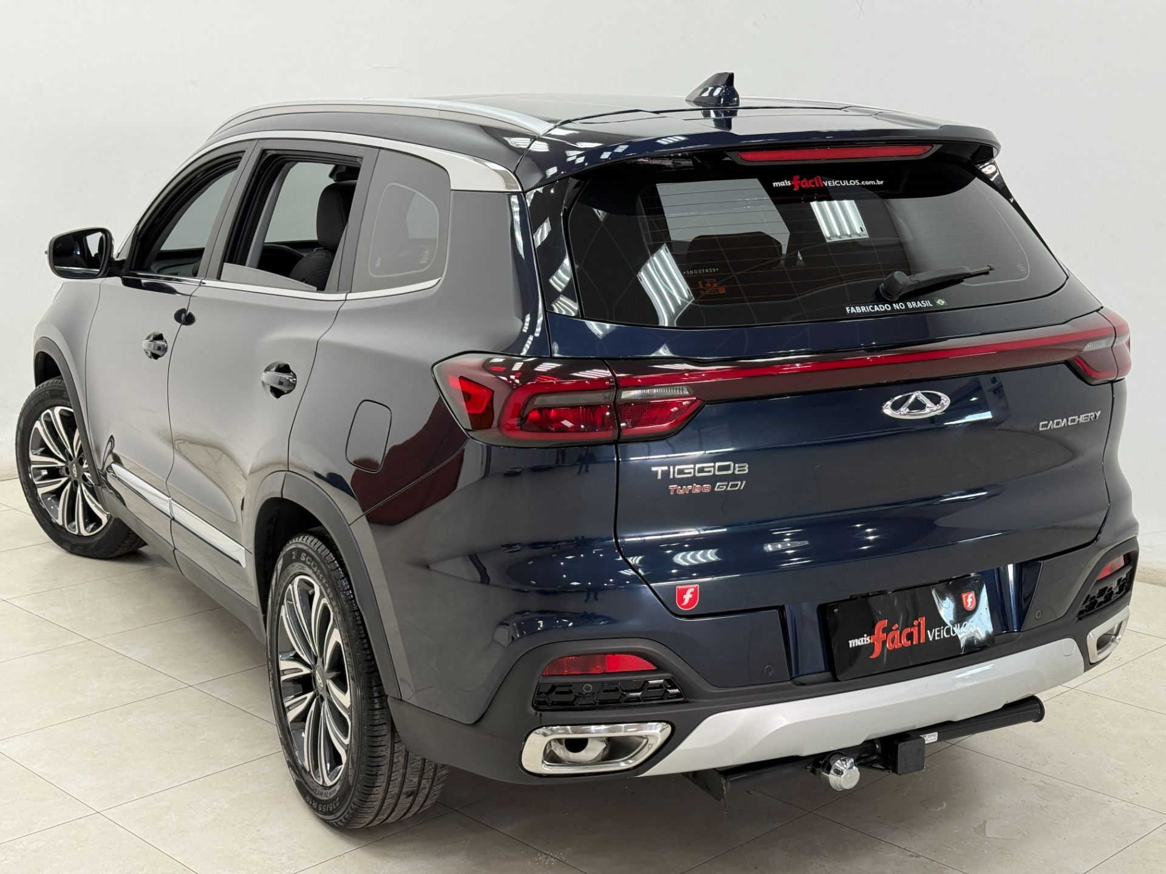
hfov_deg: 39.7
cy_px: 437
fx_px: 1617
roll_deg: +0.7
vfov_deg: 30.3
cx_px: 583
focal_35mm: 48
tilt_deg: -11.2
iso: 125
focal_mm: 6.76
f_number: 1.78
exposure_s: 1/60
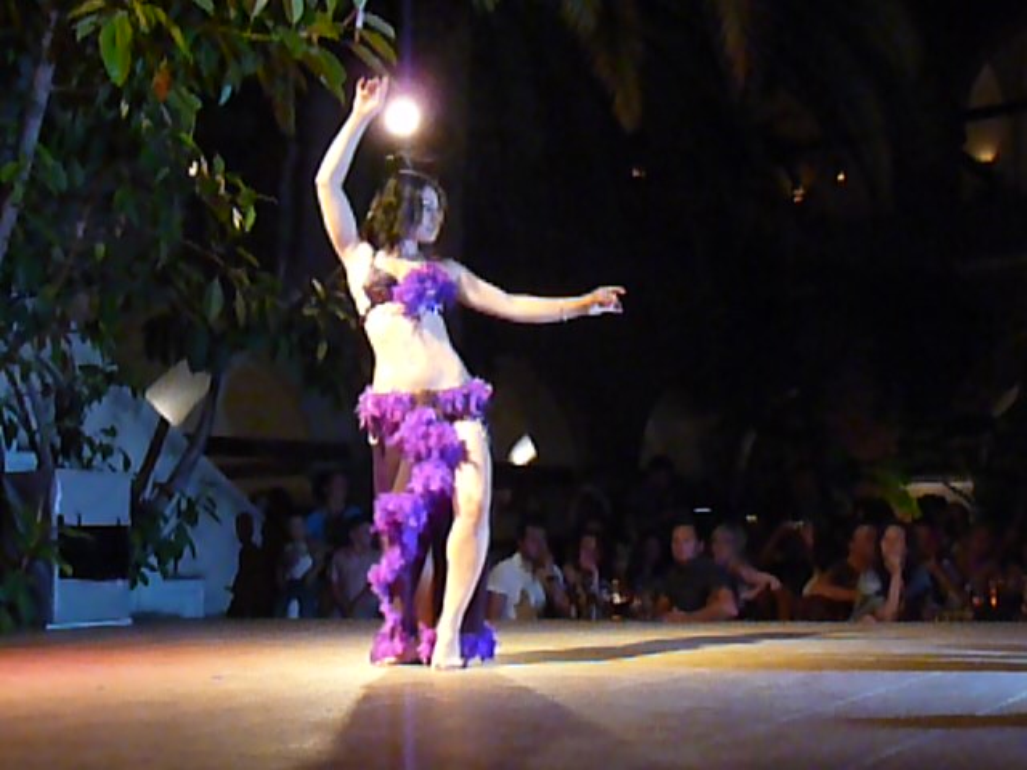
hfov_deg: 39.7
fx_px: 1424
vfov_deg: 30.3
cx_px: 514
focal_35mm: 48
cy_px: 385
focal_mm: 8
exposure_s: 1/30
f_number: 4.2
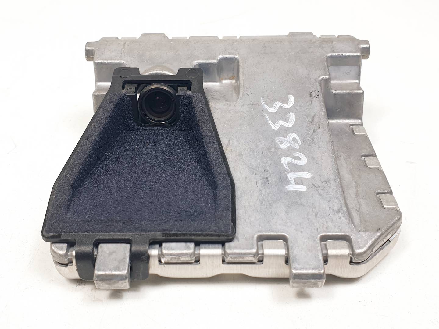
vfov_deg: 53.1
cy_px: 164
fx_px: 330
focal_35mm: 26
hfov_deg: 67.3
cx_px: 220
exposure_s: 1/165
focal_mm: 4.3
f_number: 2.4
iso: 50
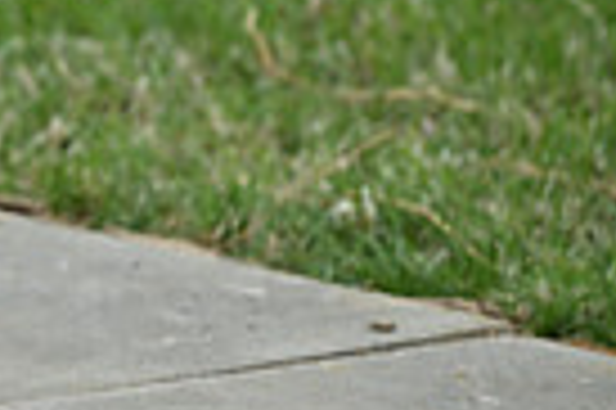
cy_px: -97
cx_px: -643
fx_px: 12339
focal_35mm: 722
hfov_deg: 2.8
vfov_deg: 1.9
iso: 320
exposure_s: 1/1000
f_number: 4.5
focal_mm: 170
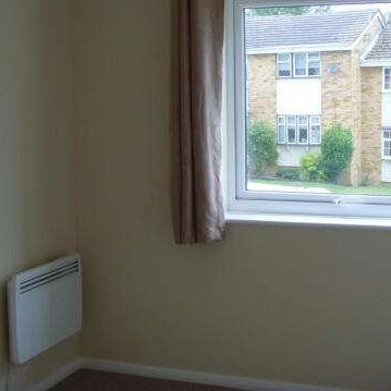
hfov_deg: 30.6
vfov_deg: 30.5
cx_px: 191
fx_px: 716
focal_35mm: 56
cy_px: 182
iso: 100
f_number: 3.5
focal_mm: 6.6
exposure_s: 1/90
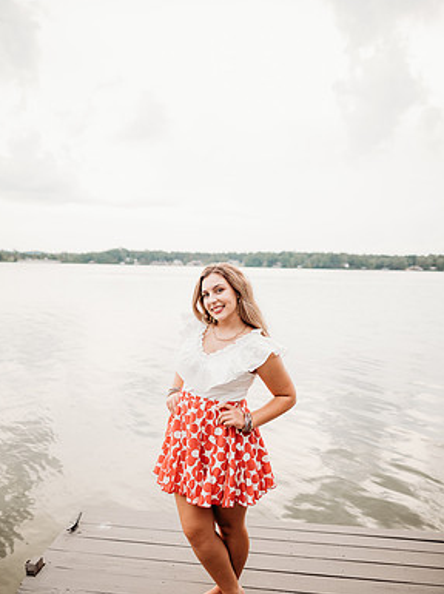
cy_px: 324
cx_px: 220
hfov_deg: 51.3
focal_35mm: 27
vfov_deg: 65.2
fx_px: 463
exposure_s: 1/400
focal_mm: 24
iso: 200
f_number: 2.2
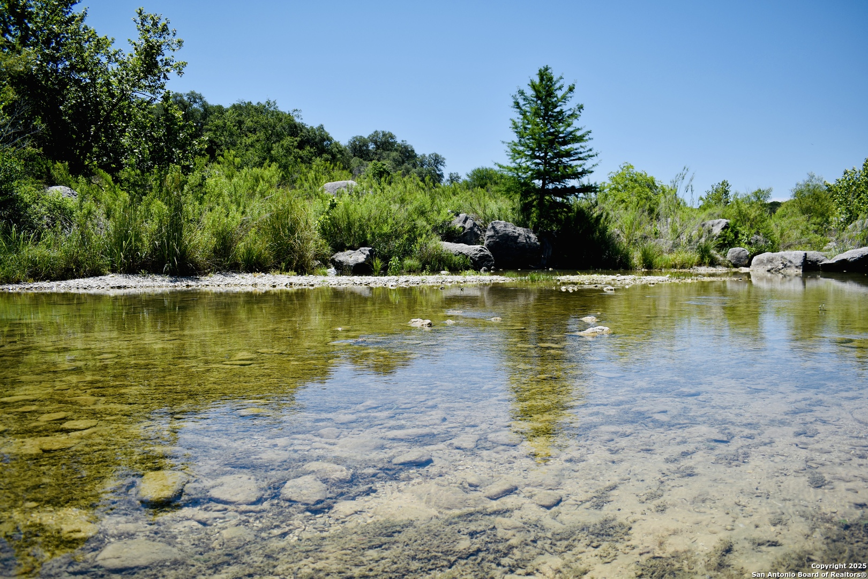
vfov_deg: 47.9
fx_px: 651
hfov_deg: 67.4
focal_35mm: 27
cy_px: 290
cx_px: 434
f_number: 4
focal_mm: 18
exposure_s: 1/1250
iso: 100
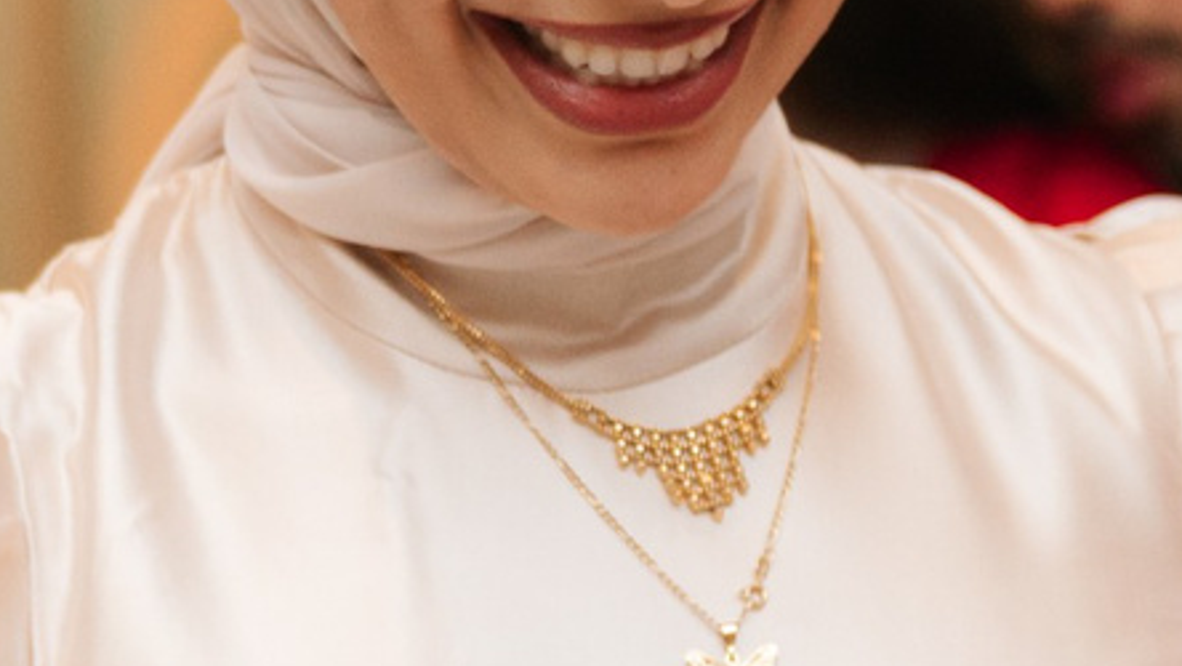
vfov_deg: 3.2
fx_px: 11881
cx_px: 83
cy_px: 952
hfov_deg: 5.7
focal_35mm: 379
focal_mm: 62
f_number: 2.4
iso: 640
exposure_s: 1/160
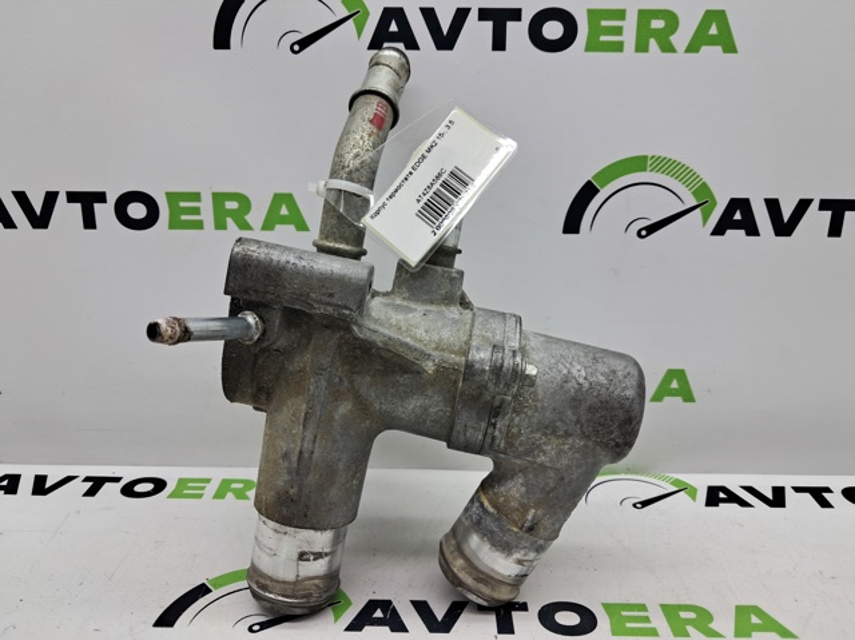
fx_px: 666
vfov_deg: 51.3
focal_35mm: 27
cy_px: 320
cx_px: 428
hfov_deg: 65.4
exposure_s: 1/100
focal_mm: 4
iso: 50
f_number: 1.8
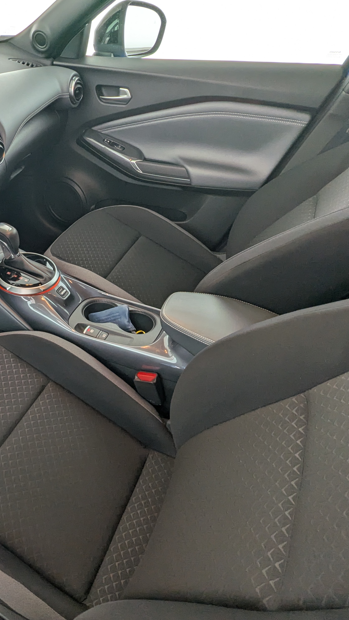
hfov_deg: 44.9
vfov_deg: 76.3
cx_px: 62
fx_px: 395
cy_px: 311
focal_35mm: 24
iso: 90
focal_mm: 2.35
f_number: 2.2
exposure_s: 1/48.5
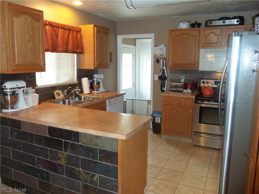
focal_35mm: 29
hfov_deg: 61.7
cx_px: 130
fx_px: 217
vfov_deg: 48.2
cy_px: 97
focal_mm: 5.2
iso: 200
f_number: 3.4
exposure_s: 1/30
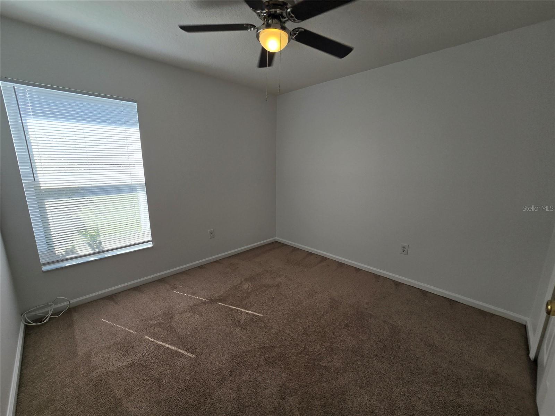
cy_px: 208
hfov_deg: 106.2
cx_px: 278
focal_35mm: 13
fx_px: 208
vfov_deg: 89.9
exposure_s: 1/332
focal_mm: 2.2
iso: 50
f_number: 2.2
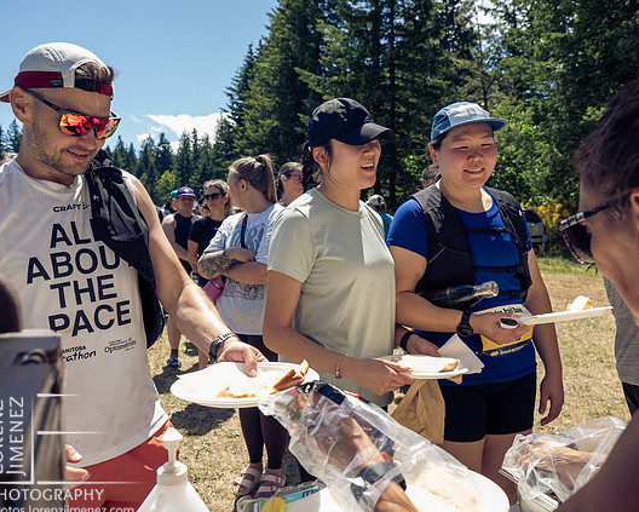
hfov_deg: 58.7
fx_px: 568
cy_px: 262
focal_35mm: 30
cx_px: 321
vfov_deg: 48.5
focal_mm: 14
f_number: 3.5
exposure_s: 1/500
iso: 80
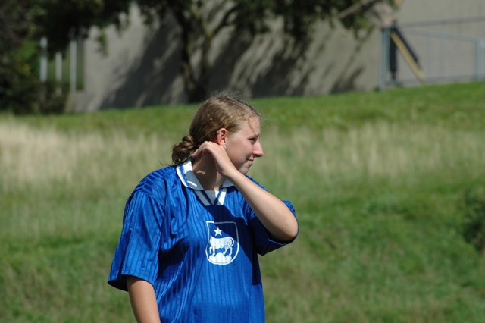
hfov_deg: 7.2
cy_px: 162
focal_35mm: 285
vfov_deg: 4.8
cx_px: 242
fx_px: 3837
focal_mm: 190
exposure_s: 1/800
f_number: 8
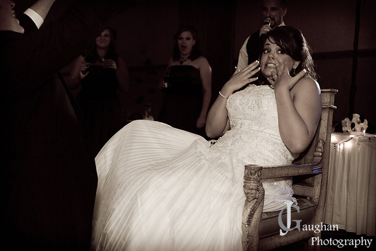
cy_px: 126
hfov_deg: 38.8
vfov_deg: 26.5
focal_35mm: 51
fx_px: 533
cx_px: 188
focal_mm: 34
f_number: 2.8
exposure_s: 1/60
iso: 640
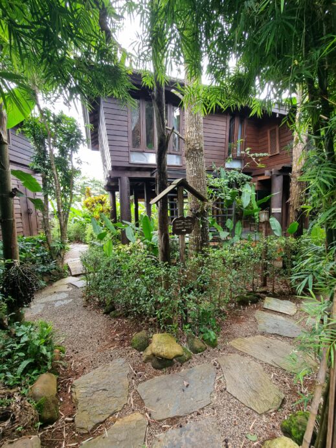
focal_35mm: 13
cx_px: 168
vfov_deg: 106.2
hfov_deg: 89.9
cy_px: 224
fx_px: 168
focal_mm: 2.2
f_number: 2.2
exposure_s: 1/60
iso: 100
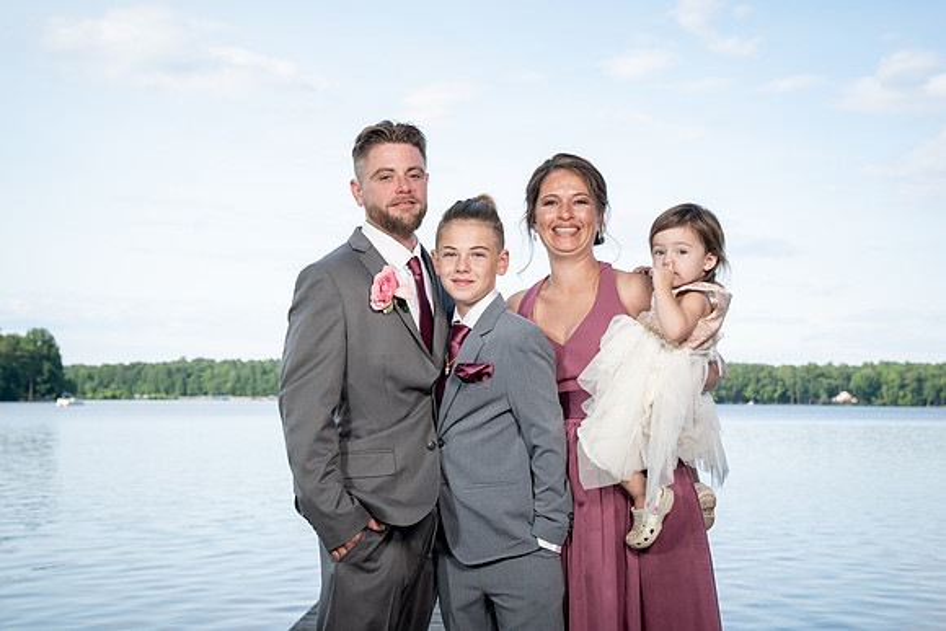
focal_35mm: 58
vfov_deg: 23.3
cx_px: 457
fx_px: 1533
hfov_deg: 34.3
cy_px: 316
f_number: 5.6
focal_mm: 55
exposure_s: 1/200
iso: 100
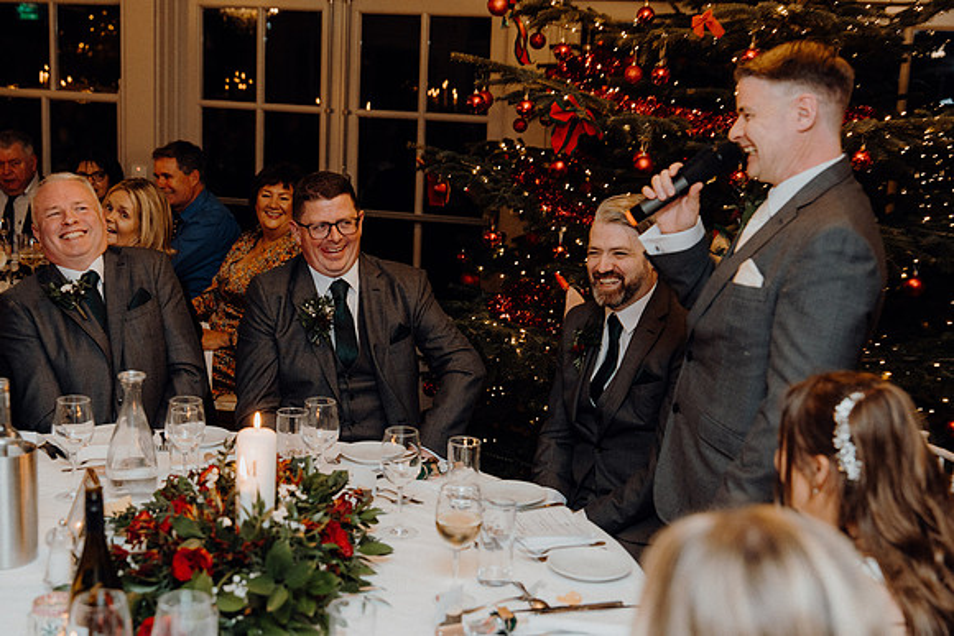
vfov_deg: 27.0
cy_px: 318
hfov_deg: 39.6
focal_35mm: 50
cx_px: 477
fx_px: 1325
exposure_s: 1/160
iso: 2500
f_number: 3.5
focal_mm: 50
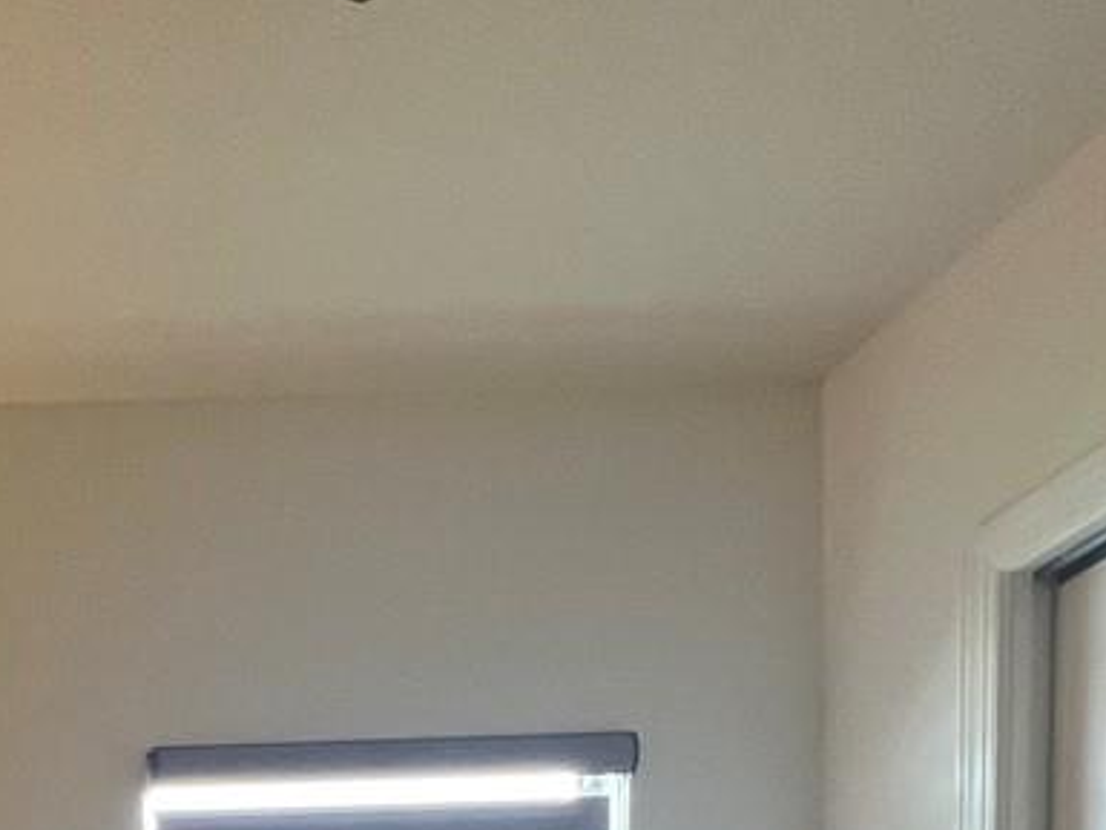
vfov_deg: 19.0
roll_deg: +2.6
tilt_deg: -6.2
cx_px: -244
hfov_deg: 30.0
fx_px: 1726
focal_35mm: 54
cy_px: 1582
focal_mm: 1.57
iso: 200
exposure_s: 1/60
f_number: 1.8
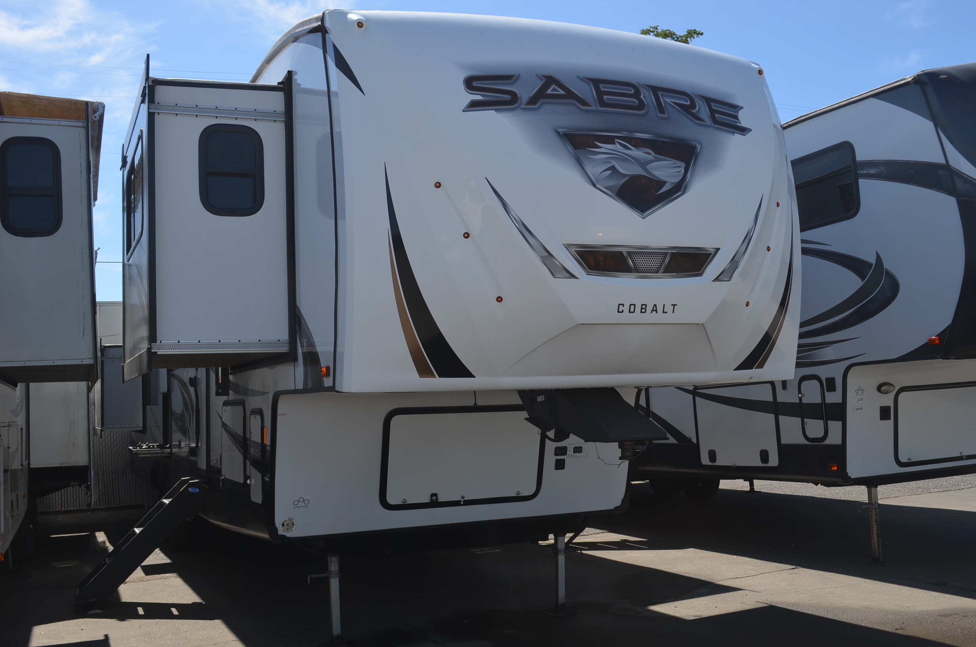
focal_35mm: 36
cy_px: 324
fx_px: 974
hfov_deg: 53.2
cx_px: 488
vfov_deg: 36.7
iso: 100
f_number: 8
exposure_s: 1/250
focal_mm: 24
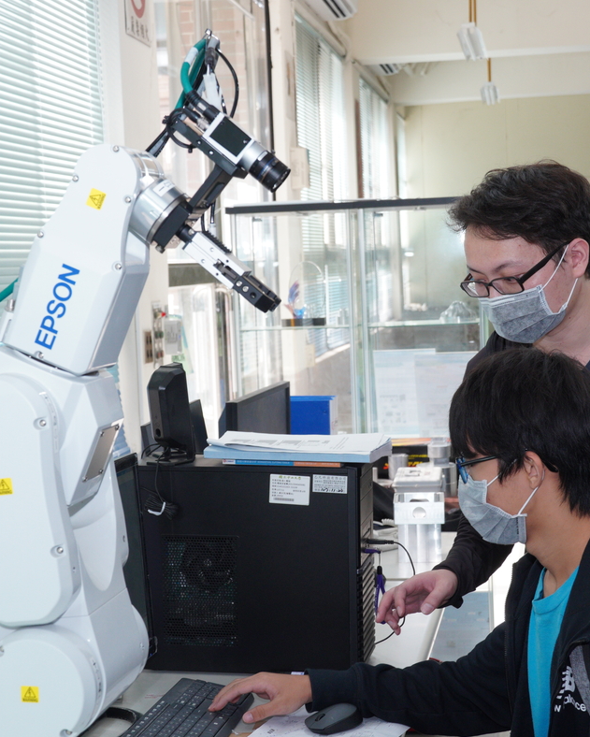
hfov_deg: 21.7
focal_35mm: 71
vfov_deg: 26.9
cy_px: 368
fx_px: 1543
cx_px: 308
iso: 640
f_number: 5.6
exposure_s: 1/80
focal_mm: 33
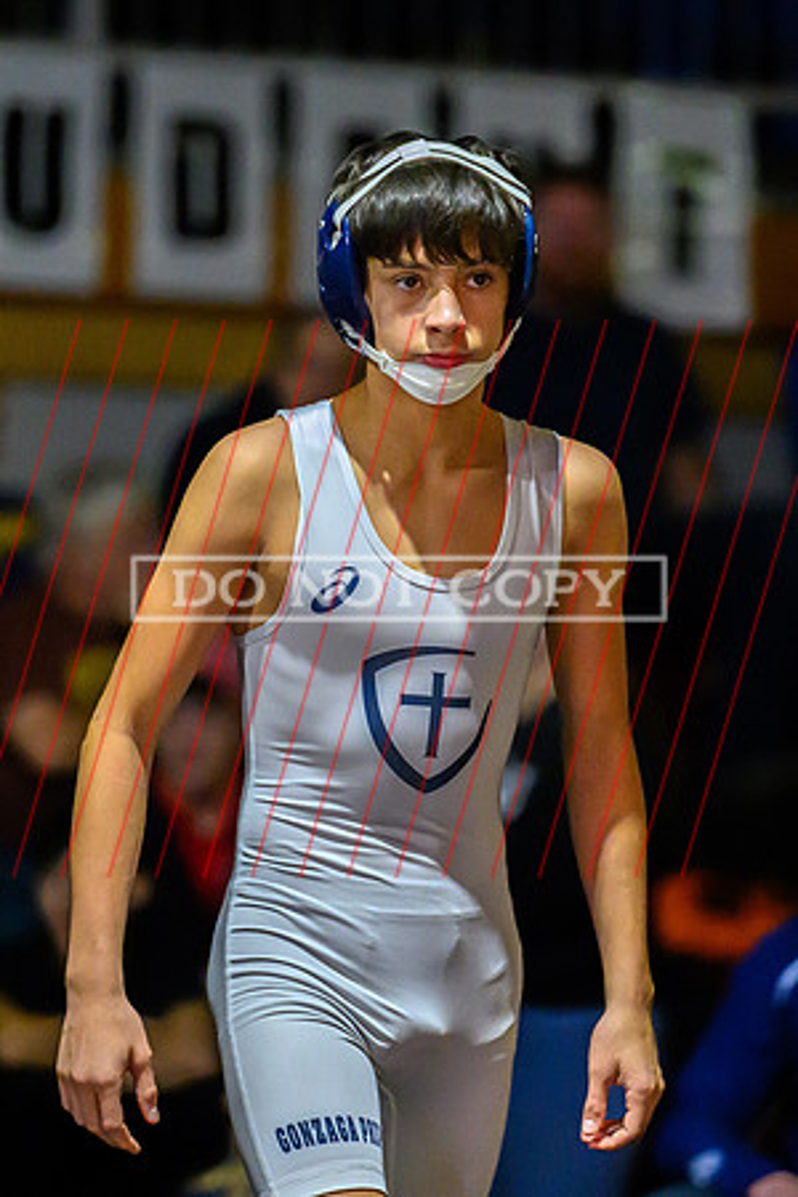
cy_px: 644
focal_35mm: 347
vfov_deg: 5.9
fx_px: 11545
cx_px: 355
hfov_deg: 4.0
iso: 12800
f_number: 2.8
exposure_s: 1/500
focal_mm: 200
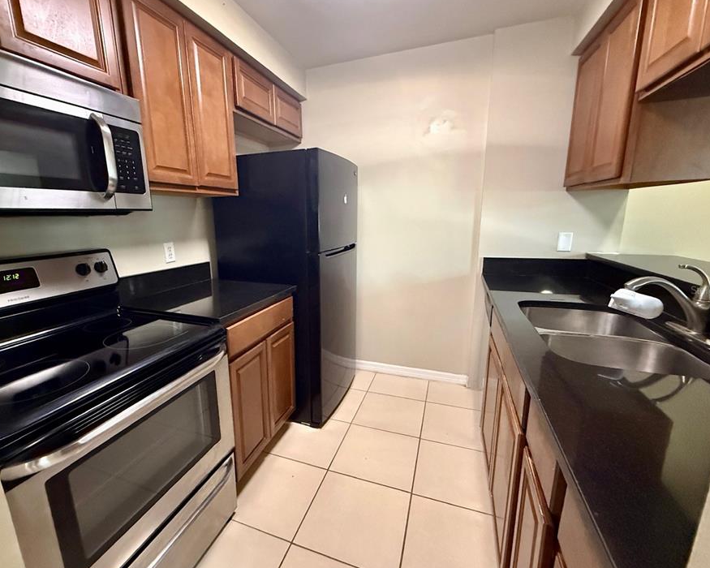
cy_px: 290
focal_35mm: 16
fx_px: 336
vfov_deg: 80.4
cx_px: 325
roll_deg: +1.0
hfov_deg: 92.9
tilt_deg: -12.0
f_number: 2.2
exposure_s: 1/60
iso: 1000
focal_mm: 2.22
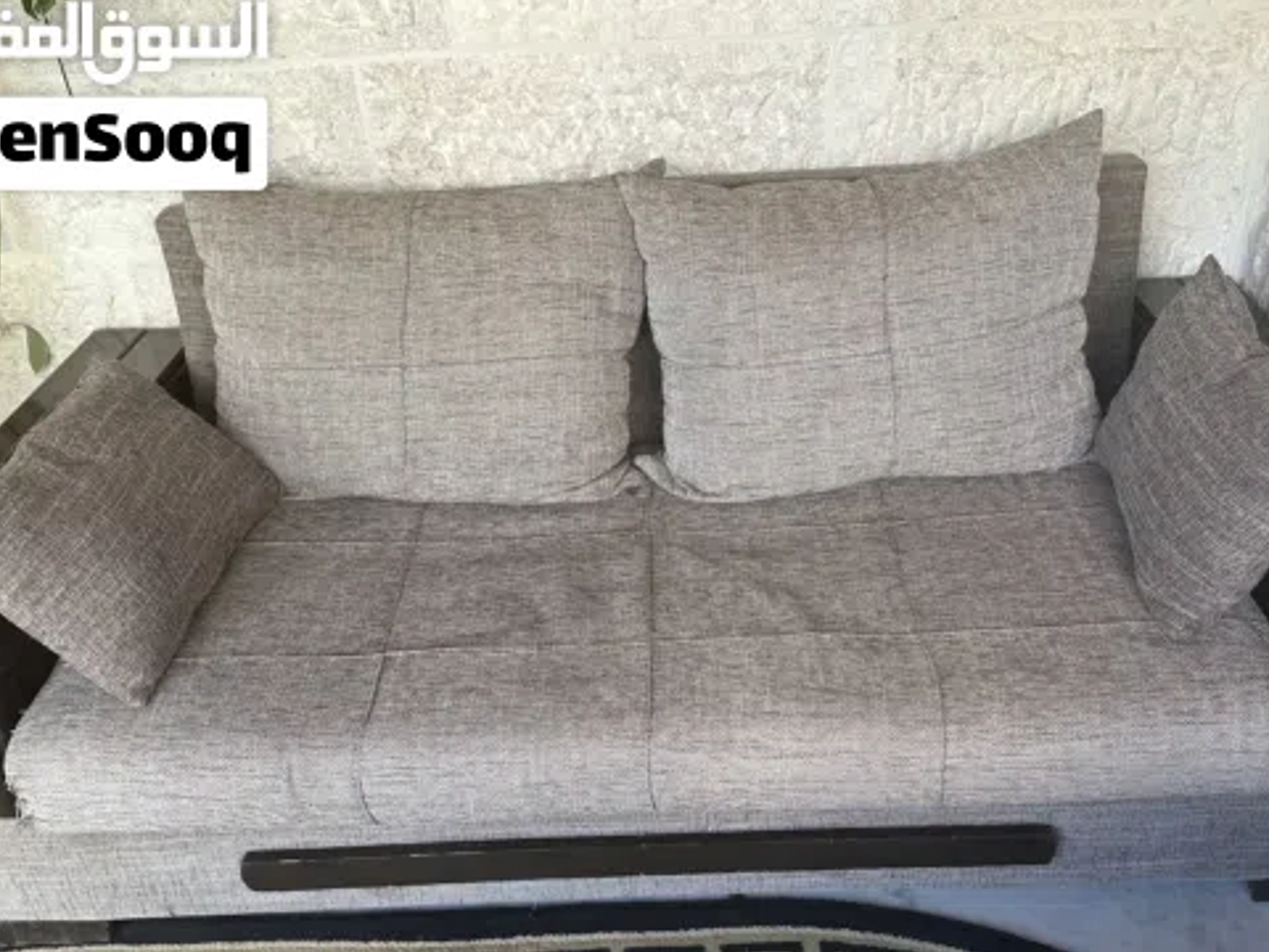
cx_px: 666
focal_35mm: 32
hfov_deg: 56.8
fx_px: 1173
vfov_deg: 43.9
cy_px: 571
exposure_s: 1/121
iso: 80
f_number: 1.78
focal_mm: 6.86
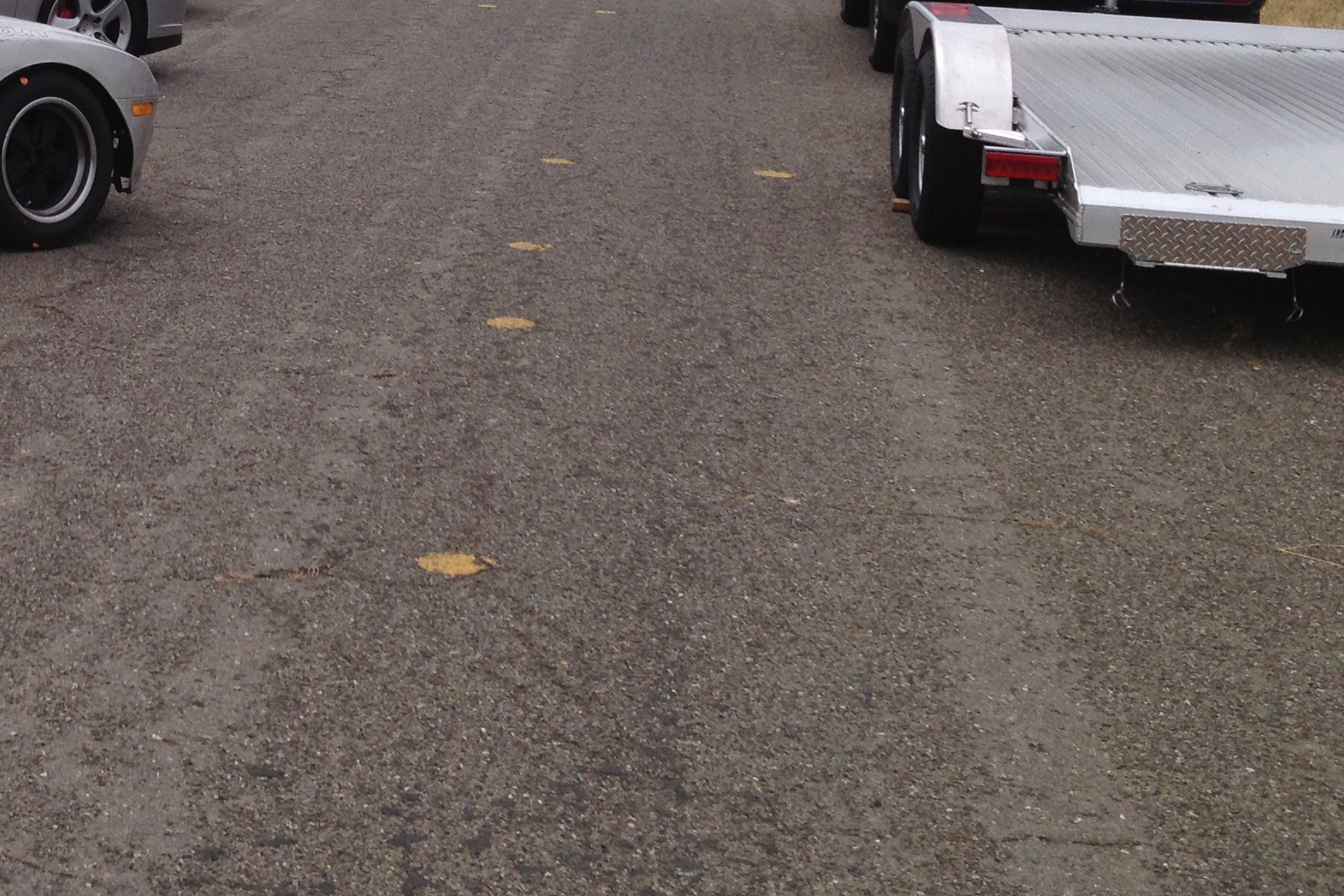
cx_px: 156
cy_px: -52
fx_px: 2837
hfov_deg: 25.9
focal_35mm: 76
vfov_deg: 17.4
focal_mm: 4.28
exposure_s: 1/1842
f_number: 2.4
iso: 50
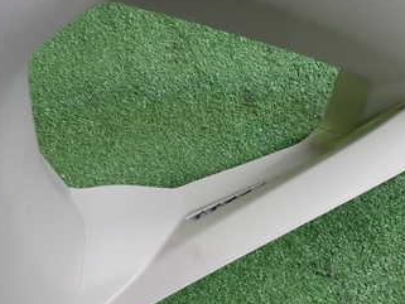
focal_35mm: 56
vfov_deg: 26.0
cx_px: 241
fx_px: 655
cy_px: 196
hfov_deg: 34.2
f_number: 2.3
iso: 200
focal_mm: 5.4
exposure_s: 1/40
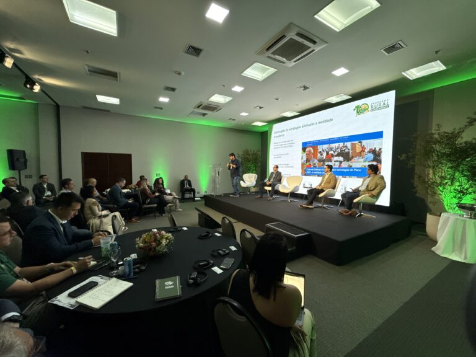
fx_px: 193
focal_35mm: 14
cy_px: 178
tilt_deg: -2.5
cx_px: 238
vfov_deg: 85.7
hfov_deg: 102.1
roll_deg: -0.8
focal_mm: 2.22
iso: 320
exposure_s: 1/120
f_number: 2.2
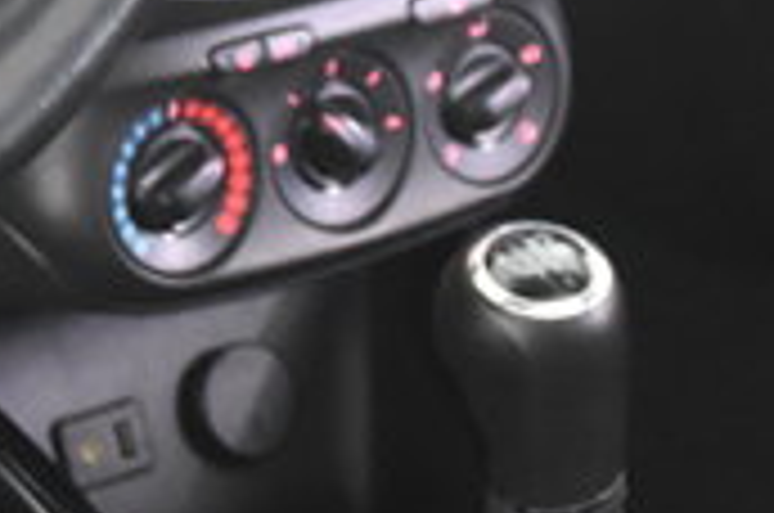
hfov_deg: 10.4
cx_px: 0
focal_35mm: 197
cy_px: -83
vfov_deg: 6.9
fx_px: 4228
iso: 3200
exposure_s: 1/30
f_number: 3
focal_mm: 22
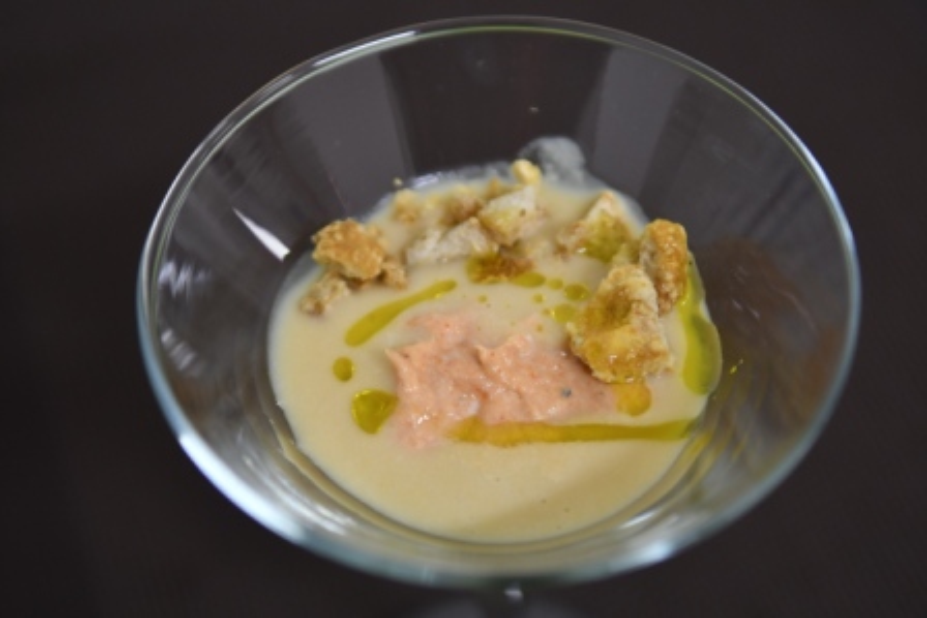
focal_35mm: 82
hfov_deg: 24.6
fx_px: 2125
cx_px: 464
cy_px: 309
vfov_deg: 16.6
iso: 640
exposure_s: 1/60
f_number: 2.8
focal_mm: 55
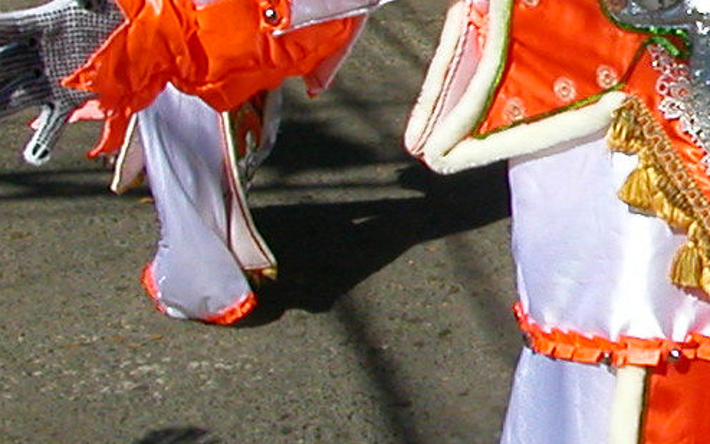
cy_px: 80
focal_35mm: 127
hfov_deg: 15.2
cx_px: 1056
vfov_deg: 10.3
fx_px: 2458
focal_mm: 5.6
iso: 100
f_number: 4.5
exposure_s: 1/1080
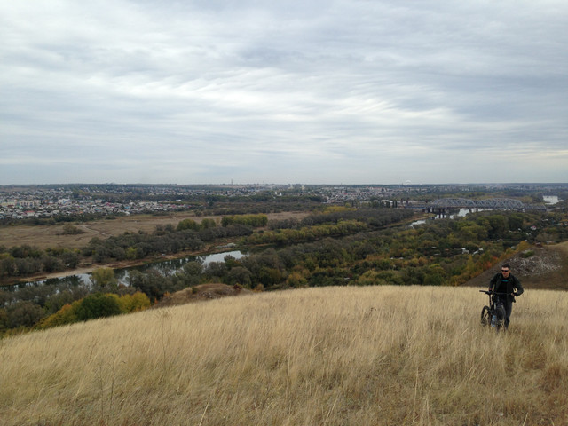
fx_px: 541
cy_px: 213
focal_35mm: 33
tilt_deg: -4.8
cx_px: 284
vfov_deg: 42.9
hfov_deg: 55.4
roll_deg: +1.4
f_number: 2.4
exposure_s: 1/985
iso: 50
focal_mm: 4.12
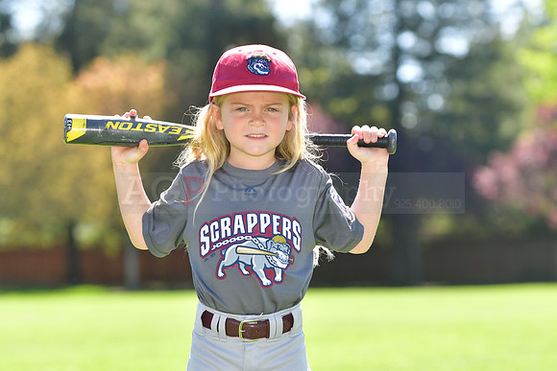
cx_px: 278
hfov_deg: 11.4
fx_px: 2786
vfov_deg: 7.6
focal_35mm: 180
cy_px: 186
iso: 400
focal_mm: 120
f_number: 4.5
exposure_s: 1/1000
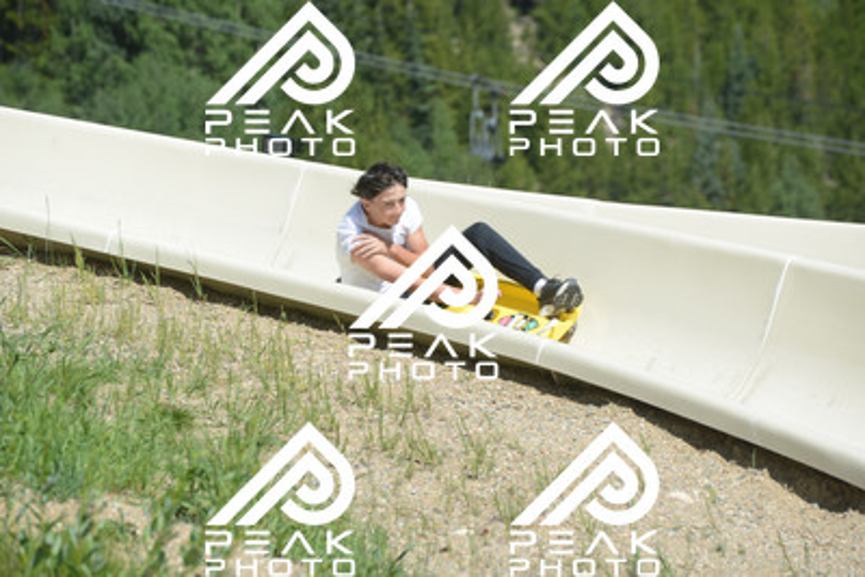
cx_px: 432
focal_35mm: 195
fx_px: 4687
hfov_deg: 10.5
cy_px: 288
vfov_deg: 7.0
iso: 200
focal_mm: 195
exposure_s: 1/640
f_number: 6.3
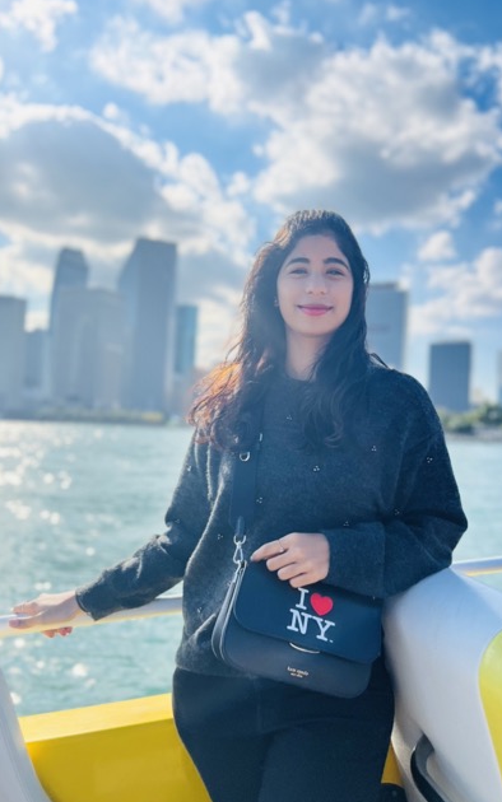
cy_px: 404
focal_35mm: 28
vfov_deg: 66.5
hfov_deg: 44.3
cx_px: 305
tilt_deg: +1.9
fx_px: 613
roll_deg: -2.2
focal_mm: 5.7
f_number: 1.5
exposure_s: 1/5319
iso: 50
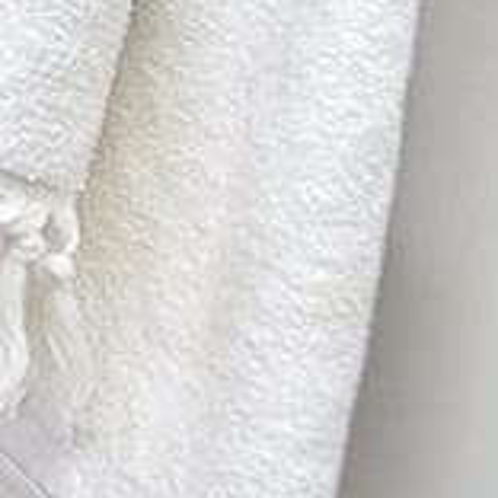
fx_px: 1449
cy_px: -426
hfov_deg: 10.6
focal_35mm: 89
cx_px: -1098
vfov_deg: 16.1
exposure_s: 1/200
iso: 500
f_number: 6.3
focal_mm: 16
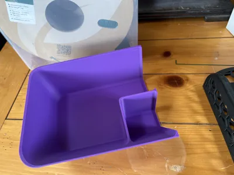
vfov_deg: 53.1
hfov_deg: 67.3
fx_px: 176
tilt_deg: -52.5
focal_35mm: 26
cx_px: 117
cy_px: 88
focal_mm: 5.7
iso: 200
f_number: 1.5
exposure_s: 1/60
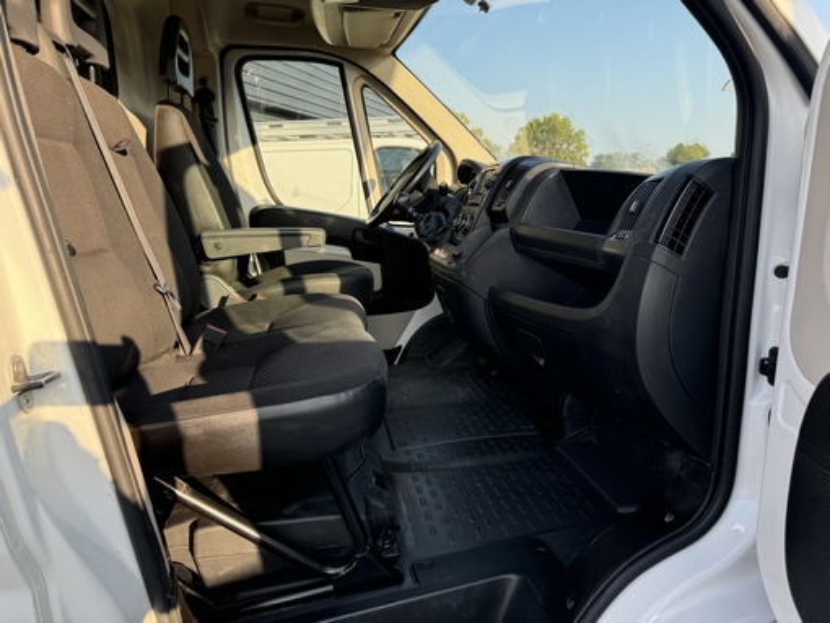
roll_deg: +1.8
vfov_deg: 56.9
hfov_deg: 71.6
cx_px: 415
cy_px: 312
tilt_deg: -11.9
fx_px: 576
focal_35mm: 24
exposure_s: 1/522
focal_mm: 6.76
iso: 80
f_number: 1.78
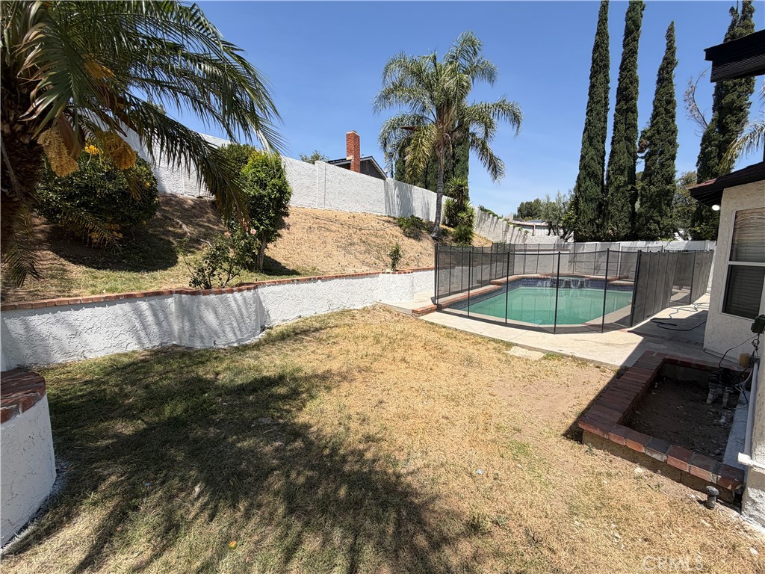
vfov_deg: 85.7
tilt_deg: -6.4
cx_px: 382
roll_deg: -0.1
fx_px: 309
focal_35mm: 14
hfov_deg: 102.1
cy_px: 287
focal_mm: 2.22
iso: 25
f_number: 2.2
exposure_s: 1/770
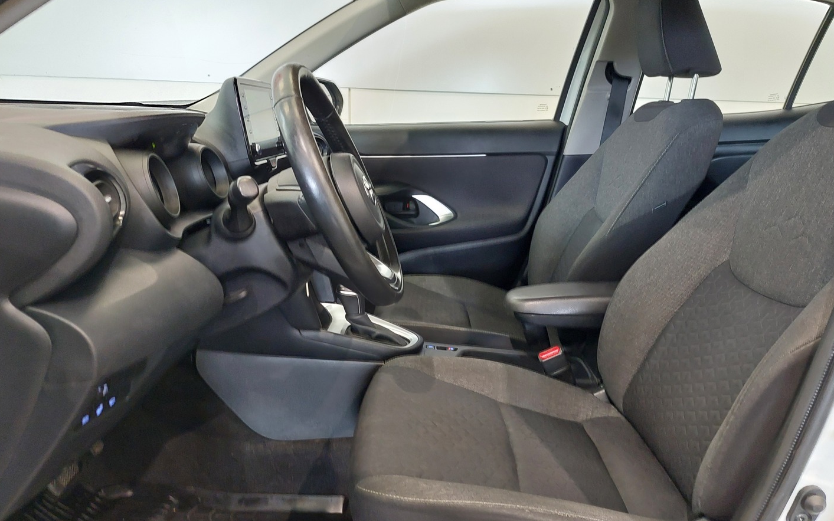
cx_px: 417
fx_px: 614
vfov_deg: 46.0
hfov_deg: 68.4
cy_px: 283
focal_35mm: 27
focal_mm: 5.23
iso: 400
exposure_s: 1/50
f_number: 1.8
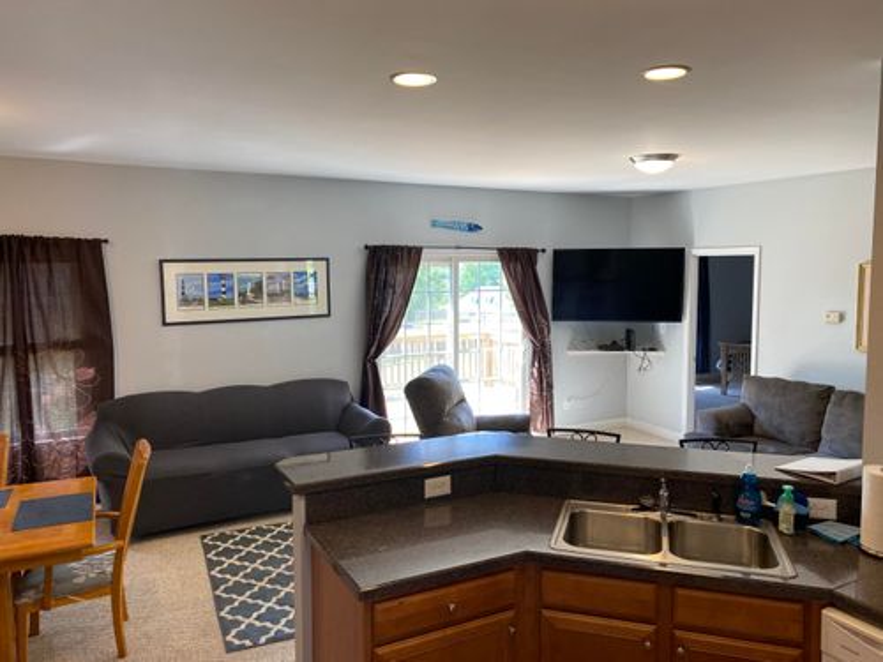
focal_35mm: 26
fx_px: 663
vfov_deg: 53.1
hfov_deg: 67.3
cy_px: 331
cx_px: 442
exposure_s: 1/120
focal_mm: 4.25
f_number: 1.8
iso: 100
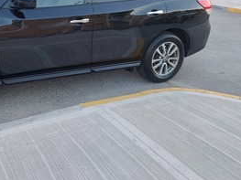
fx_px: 278
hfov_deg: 44.4
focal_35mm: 40
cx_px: 45
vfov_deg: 35.2
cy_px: 48
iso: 80
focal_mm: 5.06
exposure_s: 1/60
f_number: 1.8
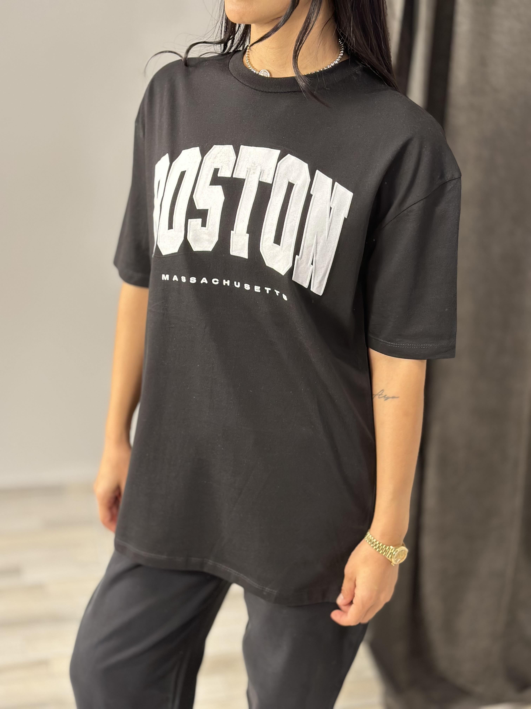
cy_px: 354
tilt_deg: -21.5
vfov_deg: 39.7
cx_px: 266
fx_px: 982
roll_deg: -2.8
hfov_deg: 30.3
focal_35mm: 48
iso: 250
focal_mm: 6.86
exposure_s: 1/50
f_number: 1.78
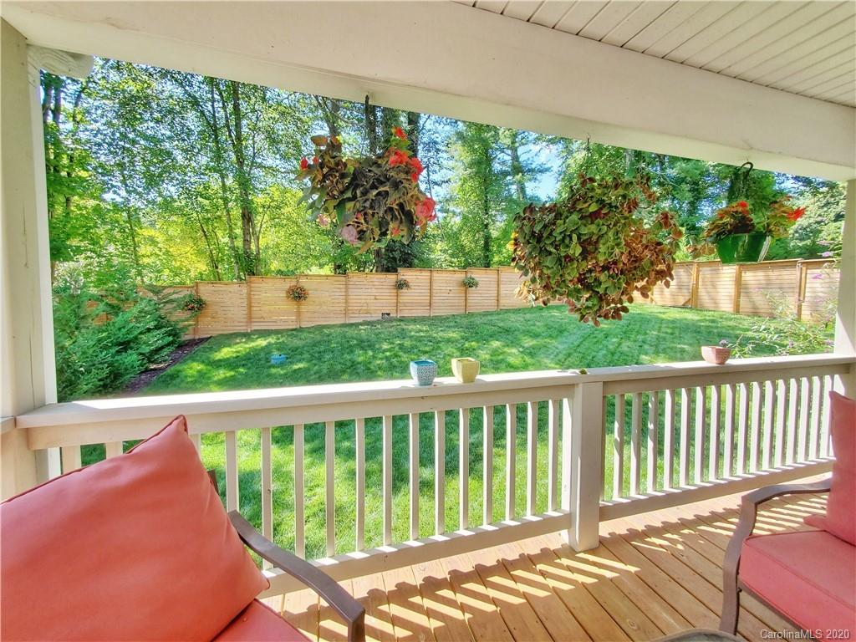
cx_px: 428
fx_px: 321
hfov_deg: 106.2
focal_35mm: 13
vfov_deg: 89.9
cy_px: 321
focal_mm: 1.8
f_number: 2.2
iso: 50
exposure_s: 1/146
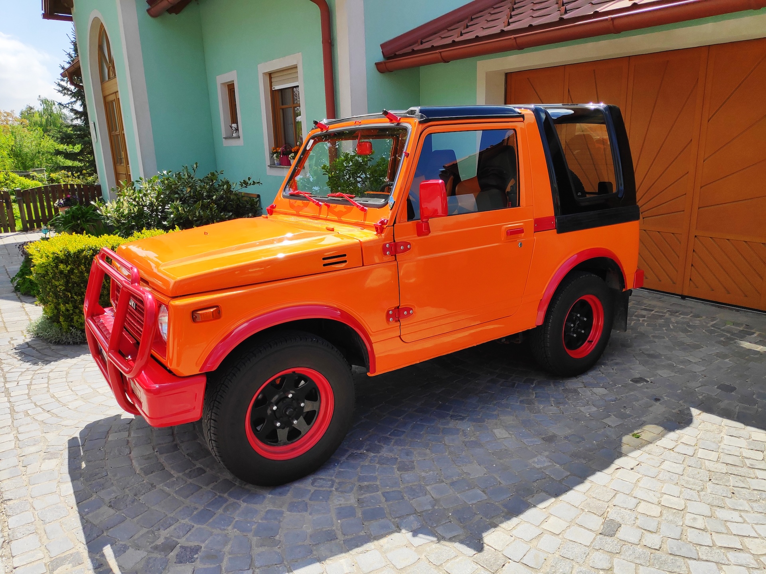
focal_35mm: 20
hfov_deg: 81.7
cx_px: 383
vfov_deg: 66.0
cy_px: 287
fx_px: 443
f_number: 1.9
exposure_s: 1/2138
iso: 100
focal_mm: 3.94
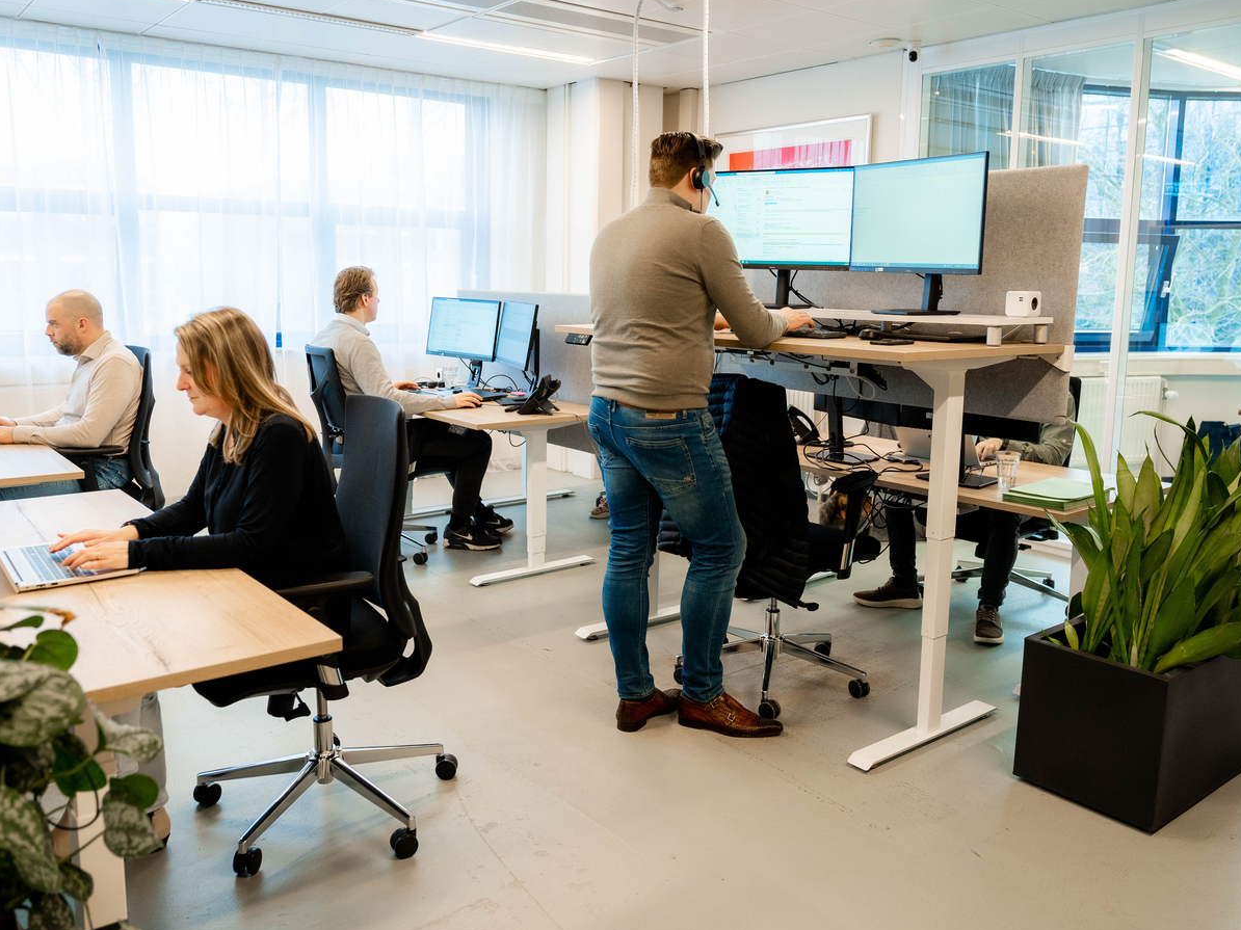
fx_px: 1039
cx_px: 595
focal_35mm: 29
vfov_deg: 48.2
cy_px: 425
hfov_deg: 61.6
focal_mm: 24
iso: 800
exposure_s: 1/125
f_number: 3.2
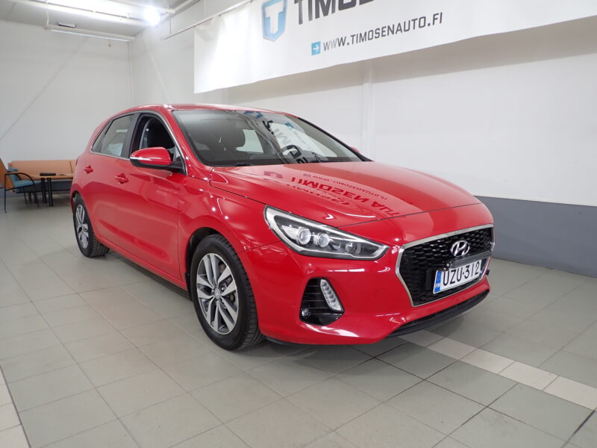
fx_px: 431
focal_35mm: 25
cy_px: 224
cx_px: 298
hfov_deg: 69.4
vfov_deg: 54.9
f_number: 2
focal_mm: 4.5
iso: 100
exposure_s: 1/60
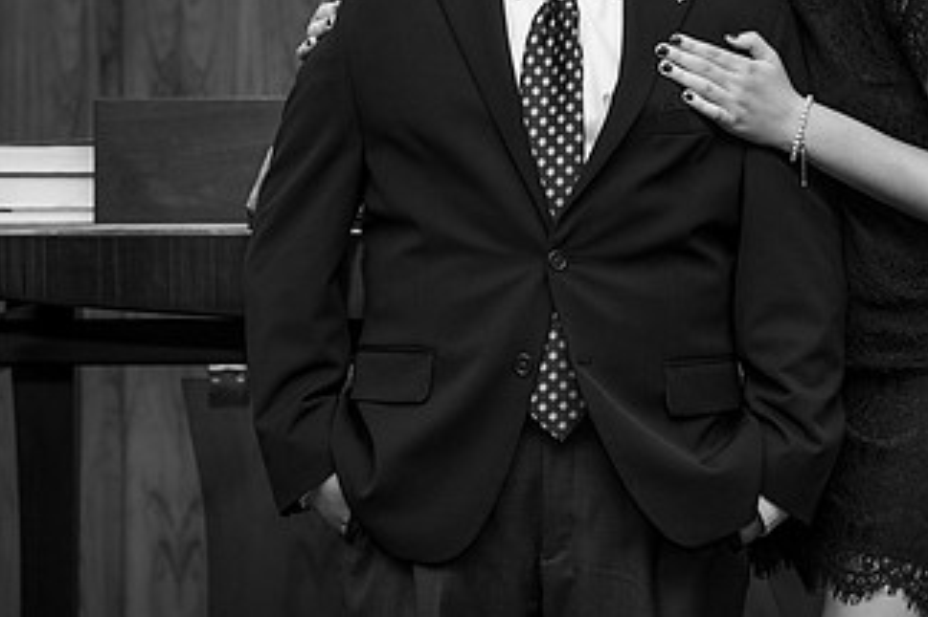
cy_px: 63
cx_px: 696
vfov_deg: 8.7
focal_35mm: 157
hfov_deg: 13.0
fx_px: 4045
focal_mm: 50
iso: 125
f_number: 3.2
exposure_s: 1/100
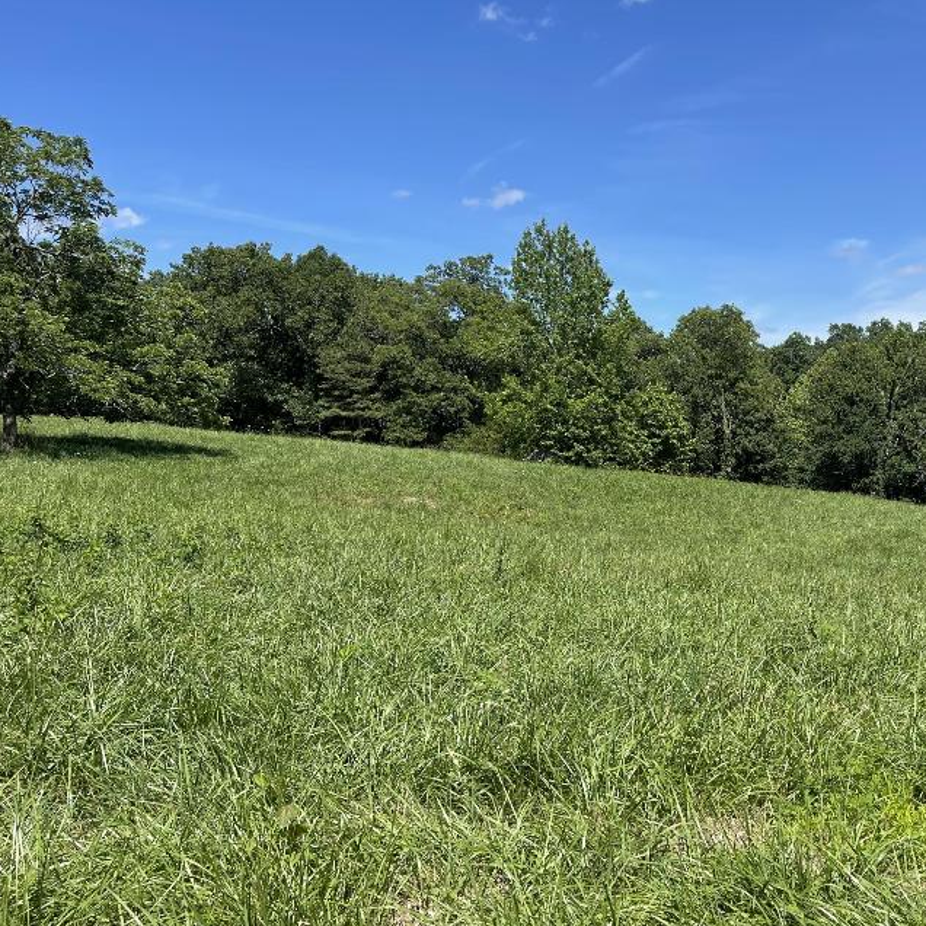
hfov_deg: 43.6
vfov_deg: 44.9
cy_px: 463
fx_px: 1120
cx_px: 689
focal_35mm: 37
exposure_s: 1/2857
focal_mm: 5.1
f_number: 1.6
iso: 32
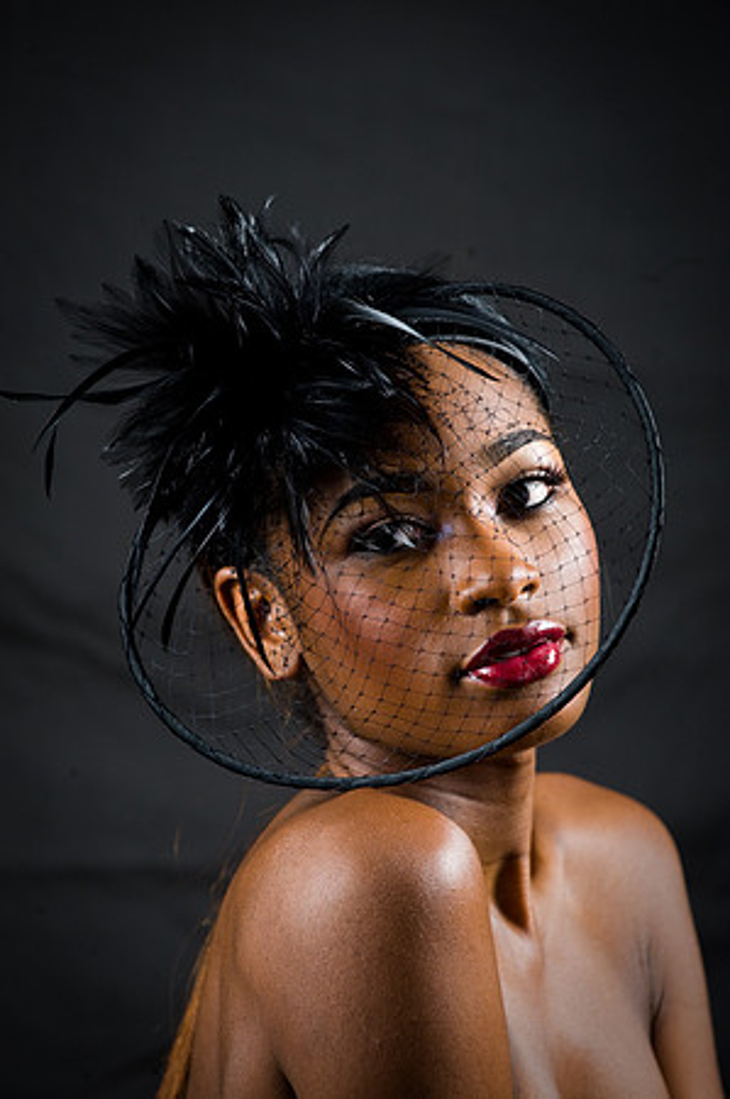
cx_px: 365
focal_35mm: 200
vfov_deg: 10.3
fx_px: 6097
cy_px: 550
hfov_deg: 6.9
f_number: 5.6
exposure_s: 1/125
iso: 320
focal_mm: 200
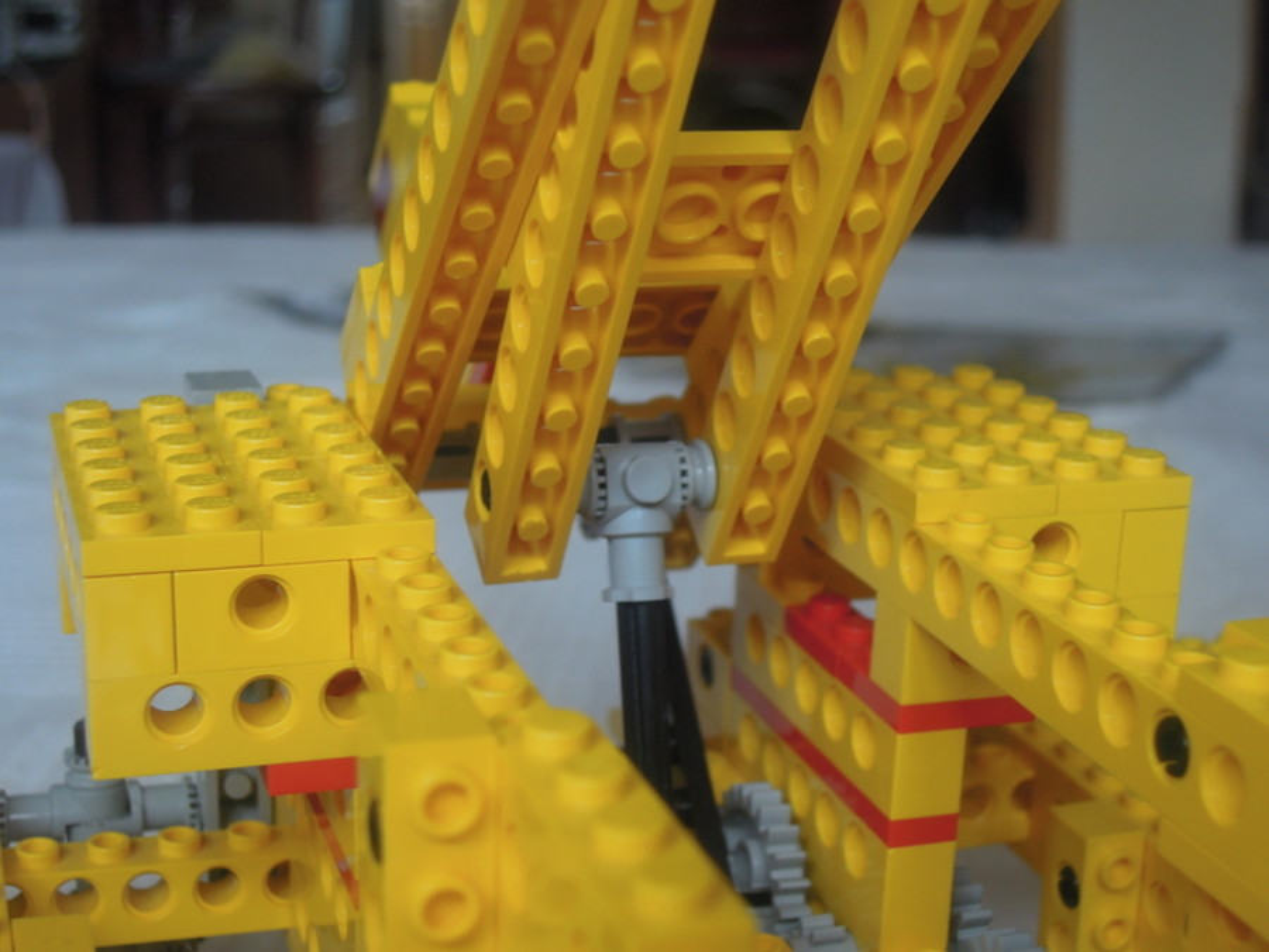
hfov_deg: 31.2
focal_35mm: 62
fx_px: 2273
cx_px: 634
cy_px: 476
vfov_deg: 23.7
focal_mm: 11.1
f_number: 3.7
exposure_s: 1/80
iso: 160
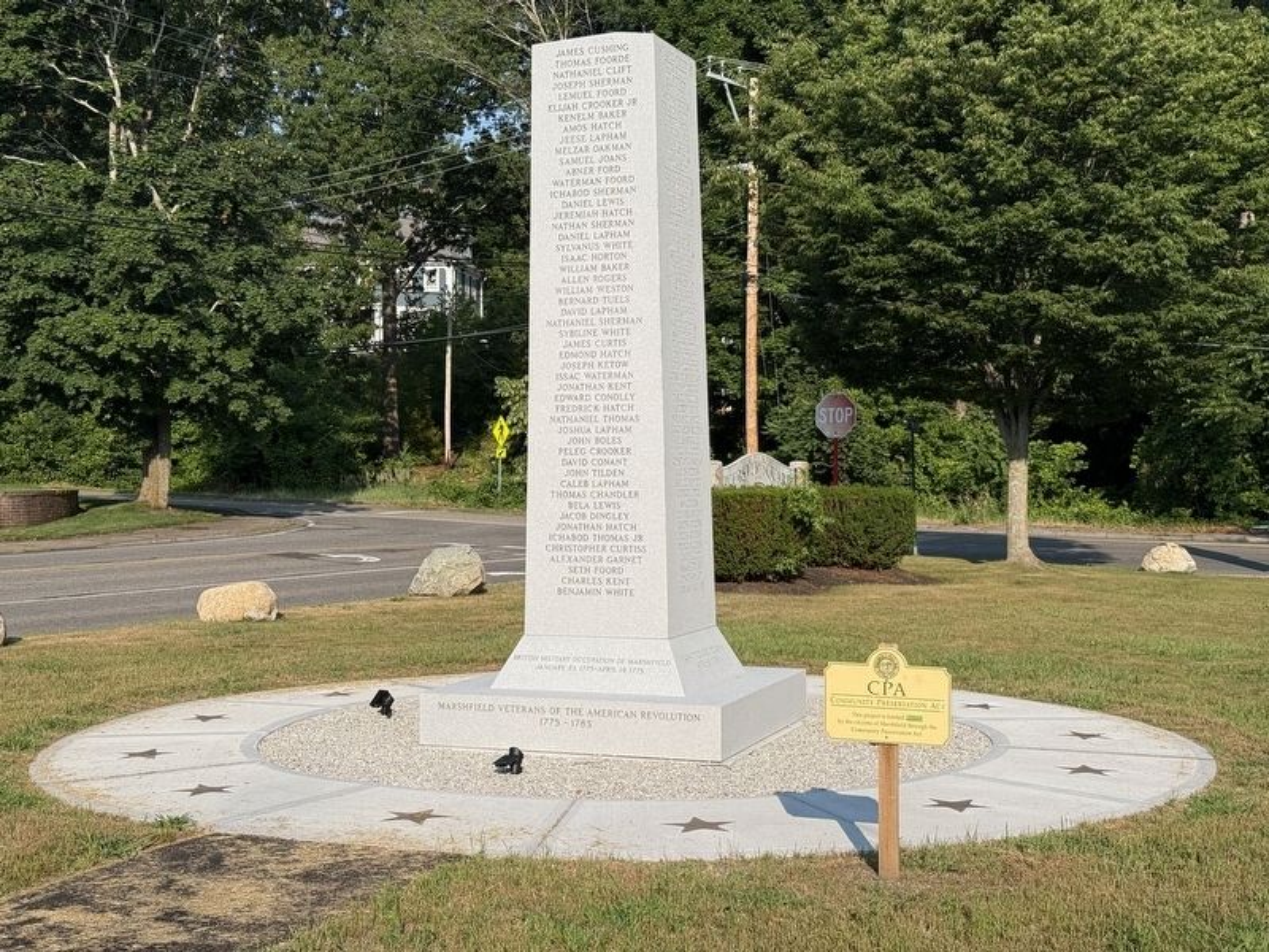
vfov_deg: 30.3
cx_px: 634
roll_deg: -0.8
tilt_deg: +0.3
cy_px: 476
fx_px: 1760
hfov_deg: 39.7
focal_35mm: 48
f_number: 1.78
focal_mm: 6.76
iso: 80
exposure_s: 1/5208
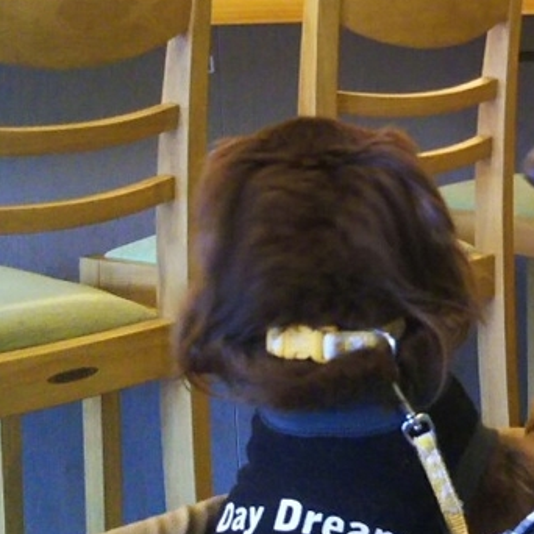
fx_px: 1623
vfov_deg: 18.5
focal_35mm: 93
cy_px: 95
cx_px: 498
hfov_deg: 18.3
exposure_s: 1/40
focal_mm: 4
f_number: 2.2
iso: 200
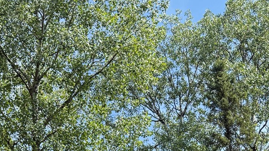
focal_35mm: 86
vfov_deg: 12.5
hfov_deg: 24.7
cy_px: 296
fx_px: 613
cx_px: 123
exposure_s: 1/2110
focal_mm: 6.76
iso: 100
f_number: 1.78
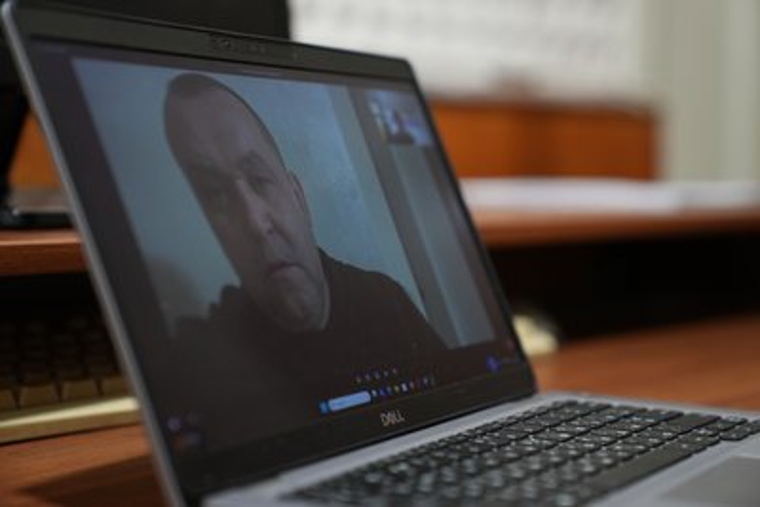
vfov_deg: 19.5
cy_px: 254
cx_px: 380
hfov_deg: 28.8
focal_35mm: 70
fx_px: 1478
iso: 800
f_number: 2.8
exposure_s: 1/50
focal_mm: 70
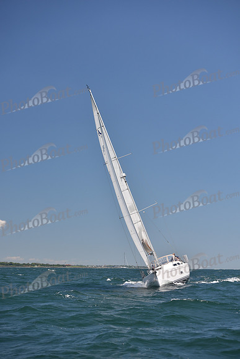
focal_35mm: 75
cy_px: 180
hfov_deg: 18.2
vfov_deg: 27.0
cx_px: 120
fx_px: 749
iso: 200
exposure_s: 1/1000
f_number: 4
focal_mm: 75
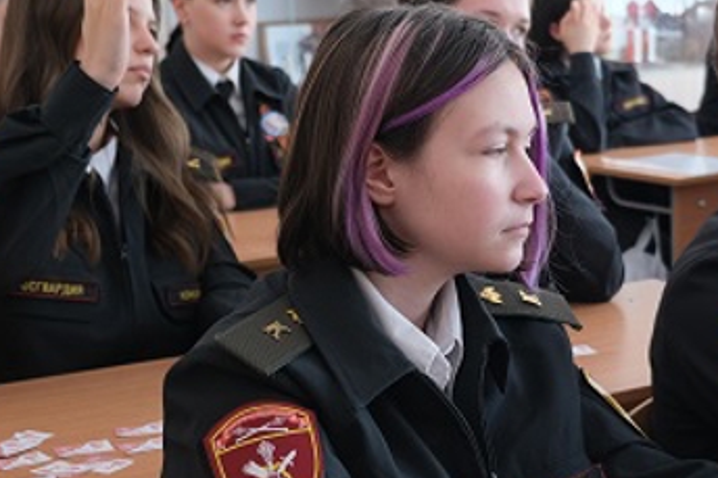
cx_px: 580
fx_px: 1435
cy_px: 324
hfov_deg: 27.5
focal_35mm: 72
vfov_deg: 18.8
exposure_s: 1/56
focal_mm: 22.3
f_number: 3.2
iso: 320
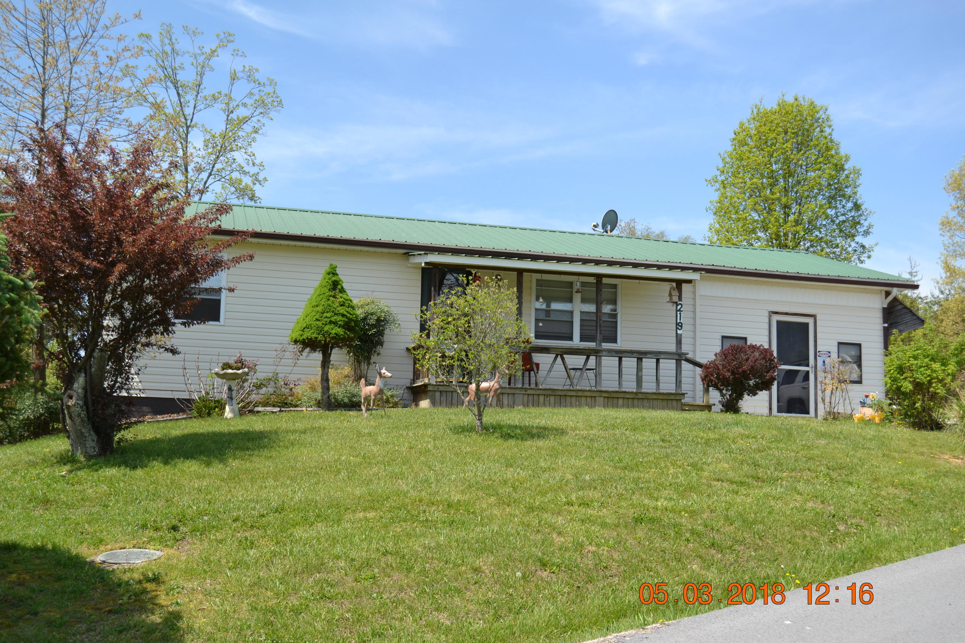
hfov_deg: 49.6
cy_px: 322
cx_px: 482
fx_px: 1045
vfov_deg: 34.2
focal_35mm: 39
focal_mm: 26
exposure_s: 1/1250
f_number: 5.6
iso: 400
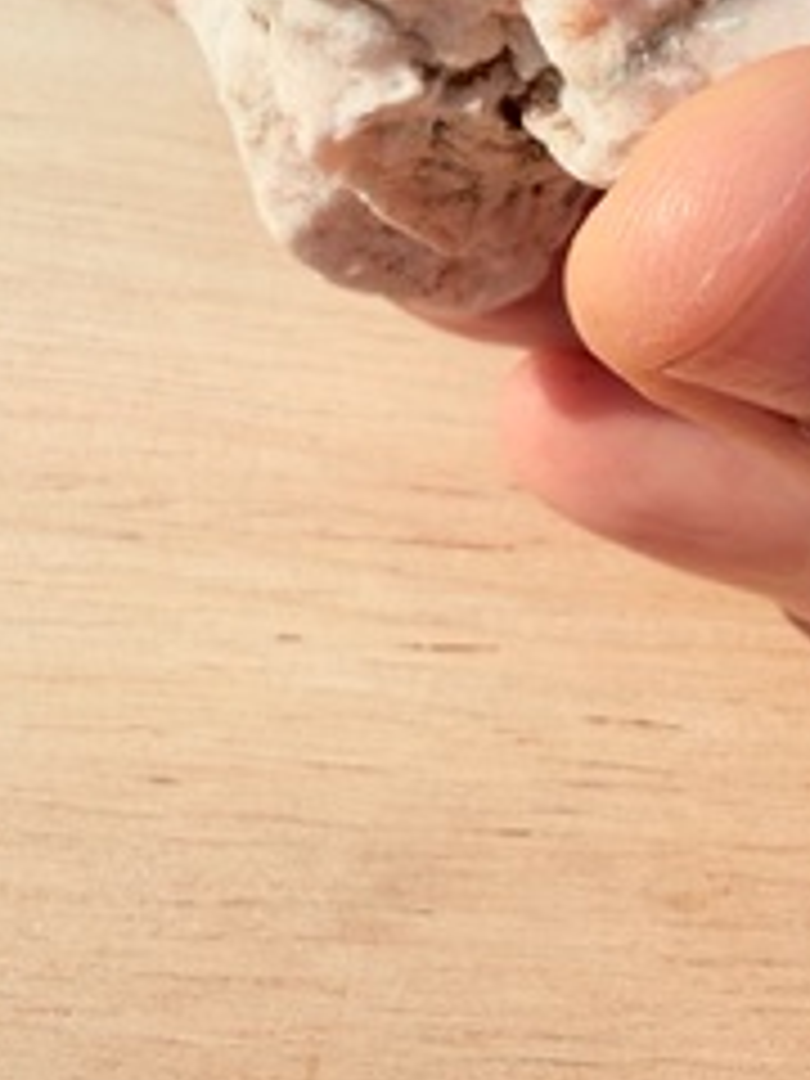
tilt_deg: -55.5
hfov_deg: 30.3
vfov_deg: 39.3
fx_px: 1498
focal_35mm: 48
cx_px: 392
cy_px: 387
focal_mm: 2.22
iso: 16
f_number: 2.2
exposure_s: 1/957
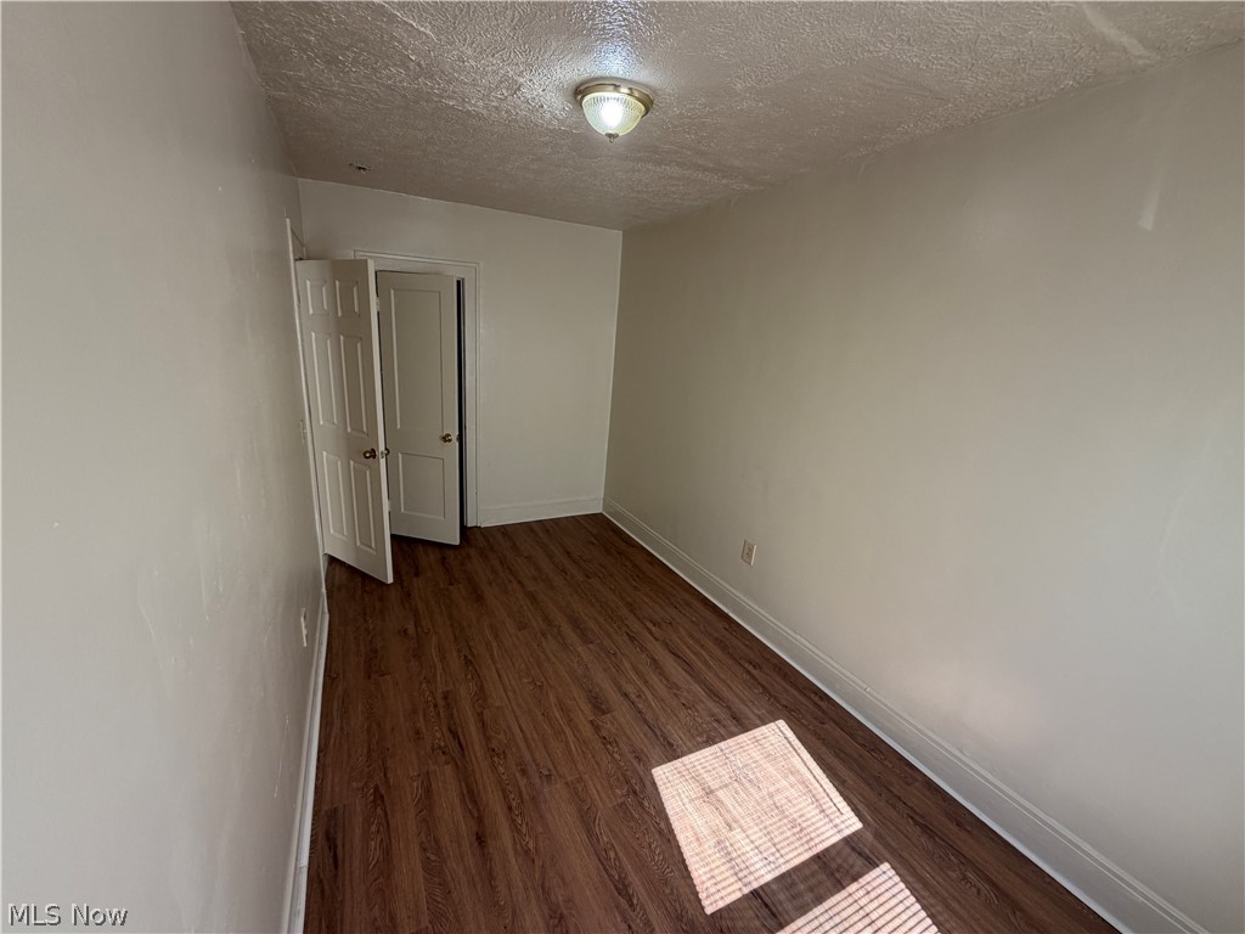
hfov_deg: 102.1
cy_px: 467
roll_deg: -4.1
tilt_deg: -15.4
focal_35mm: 14
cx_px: 622
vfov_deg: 85.7
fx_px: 504
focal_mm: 2.22
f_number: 2.2
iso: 125
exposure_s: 1/121
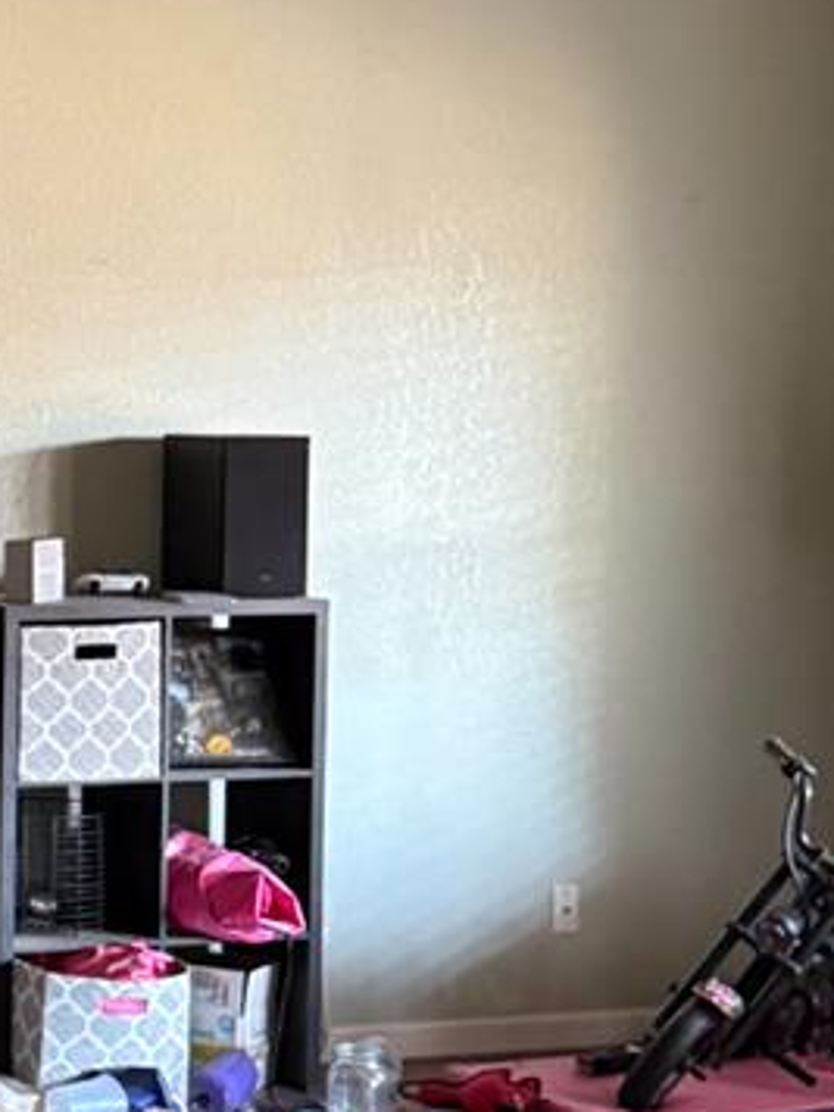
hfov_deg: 13.3
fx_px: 3245
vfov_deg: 19.4
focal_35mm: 101
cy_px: 545
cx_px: -611
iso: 800
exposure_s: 1/40
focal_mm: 6.76
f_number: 1.78
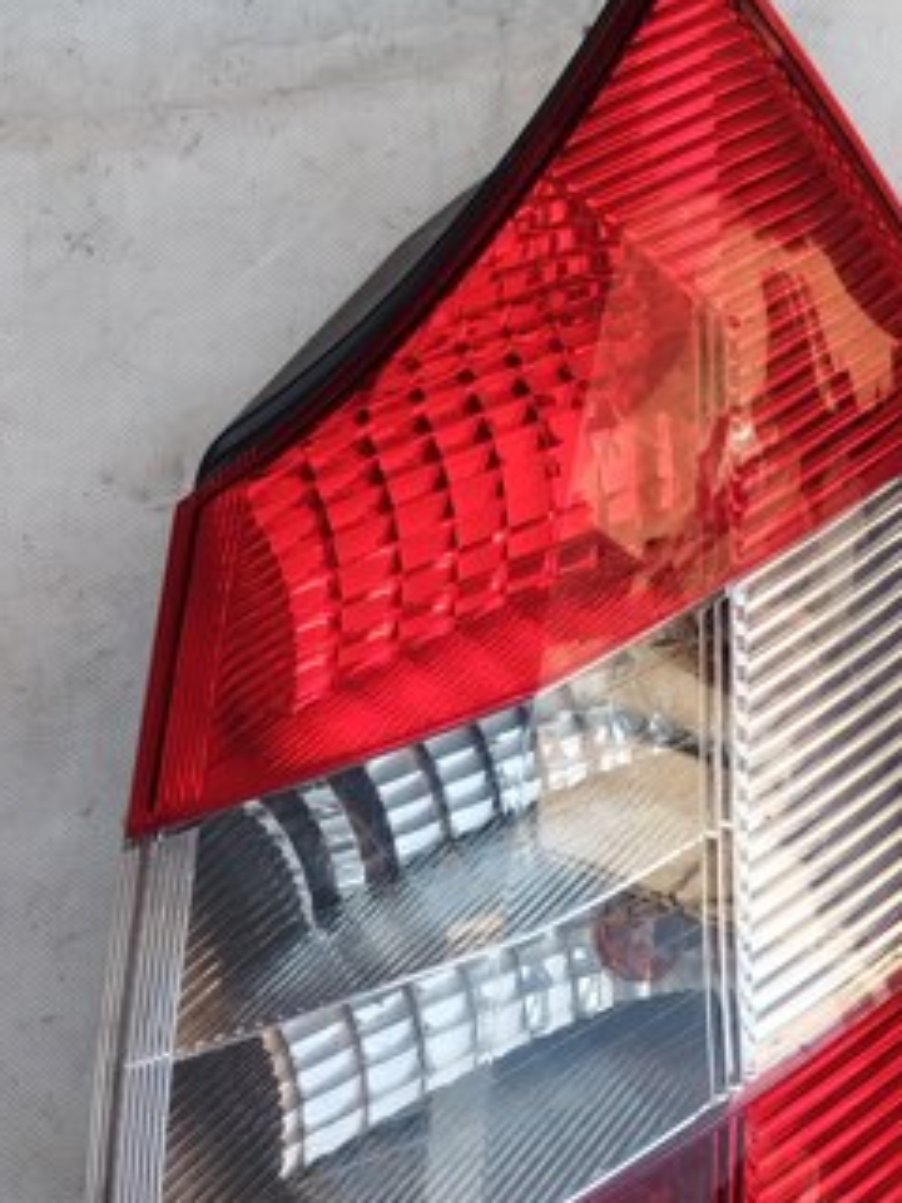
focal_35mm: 72
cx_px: 519
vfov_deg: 26.9
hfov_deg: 20.4
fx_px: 2502
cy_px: 808
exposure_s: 1/100
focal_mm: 5.31
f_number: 1.7
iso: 50
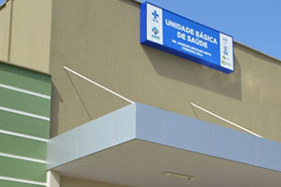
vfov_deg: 18.3
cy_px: 199
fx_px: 562
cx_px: 198
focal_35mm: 72
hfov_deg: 27.8
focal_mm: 18
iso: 100
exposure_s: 1/250
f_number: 8
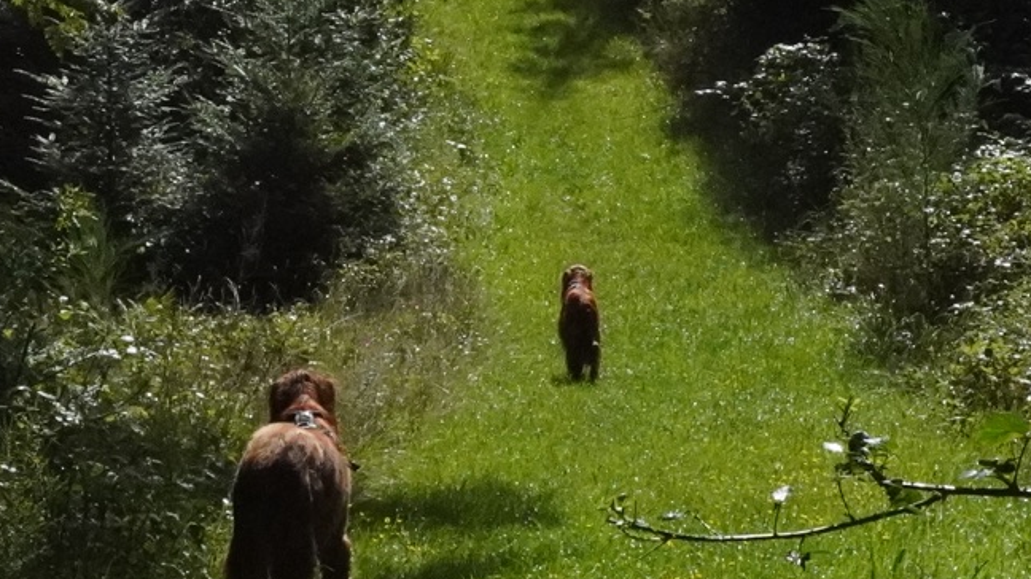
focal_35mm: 163
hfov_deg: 13.1
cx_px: 193
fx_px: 4455
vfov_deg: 7.4
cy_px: -37
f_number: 16
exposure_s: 1/2500
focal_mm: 28
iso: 3200
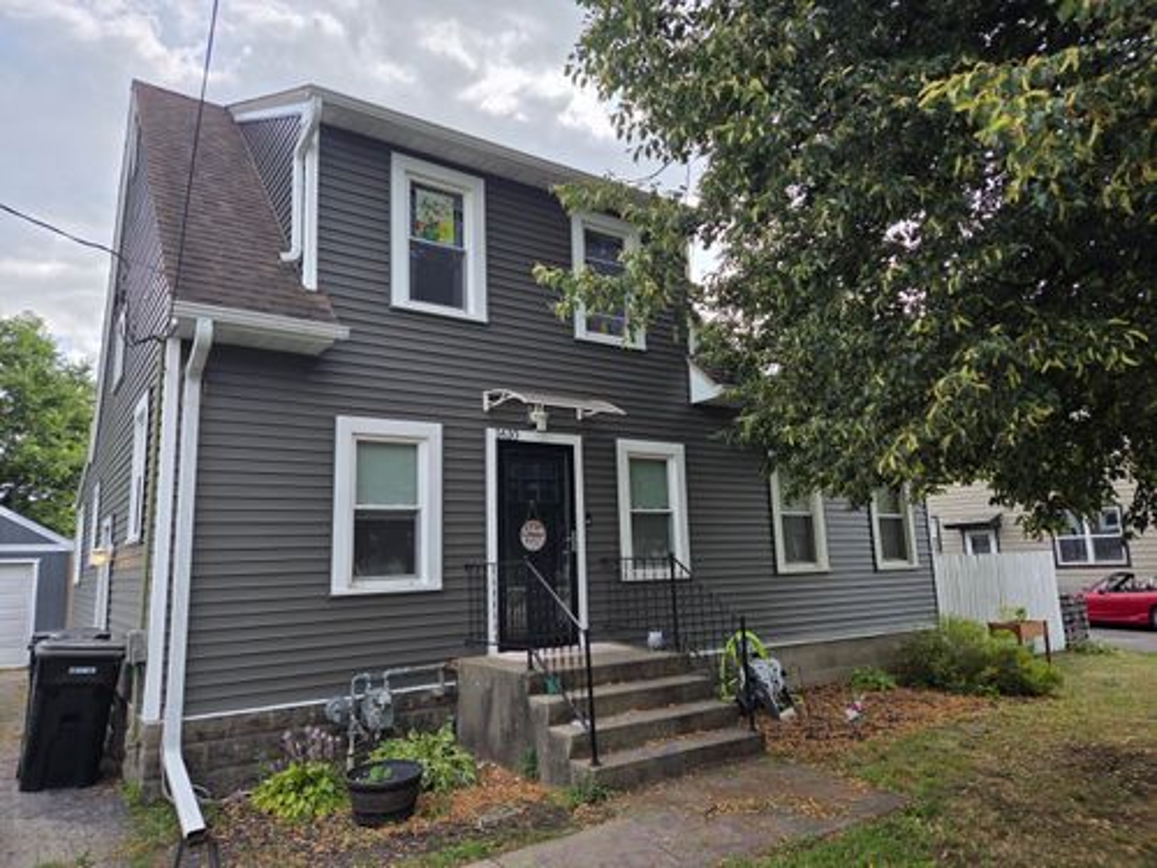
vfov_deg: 58.9
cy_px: 434
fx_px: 769
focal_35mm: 23
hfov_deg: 73.9
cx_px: 578
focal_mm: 5.4
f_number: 1.8
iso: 80
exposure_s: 1/2094
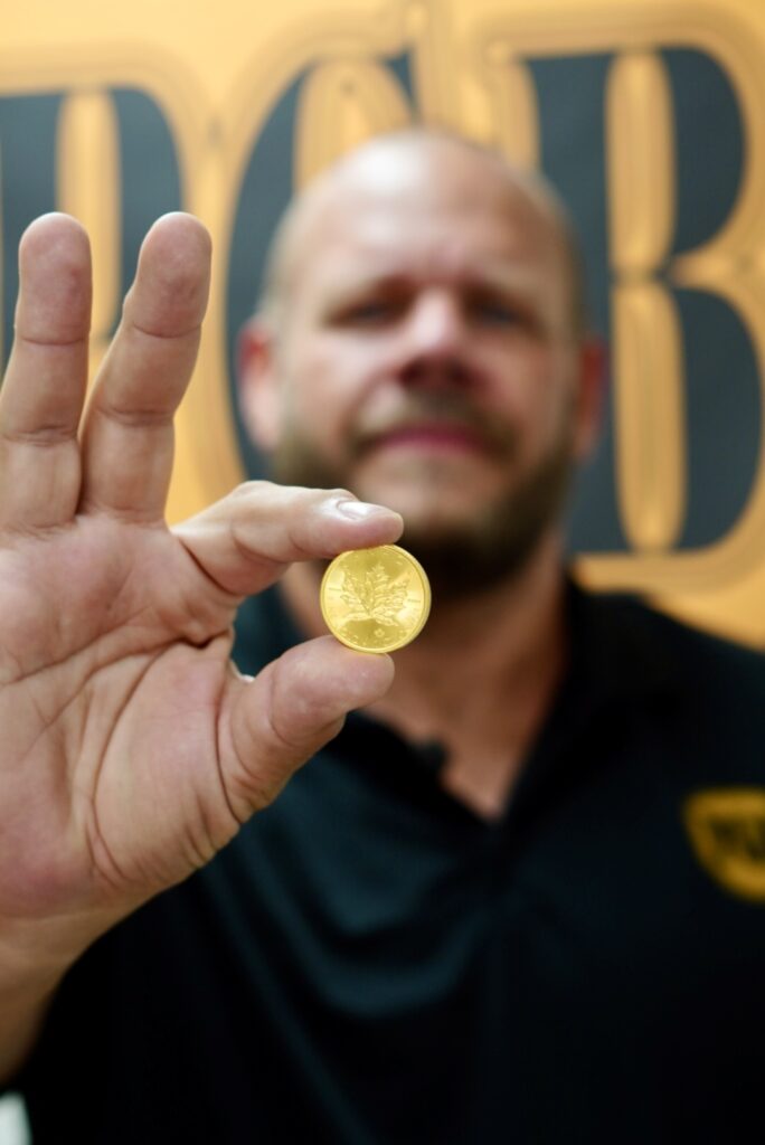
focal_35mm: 75
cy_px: 572
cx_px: 382
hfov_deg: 18.2
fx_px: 2387
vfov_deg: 27.0
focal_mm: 50
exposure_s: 1/100
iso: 320
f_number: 3.2
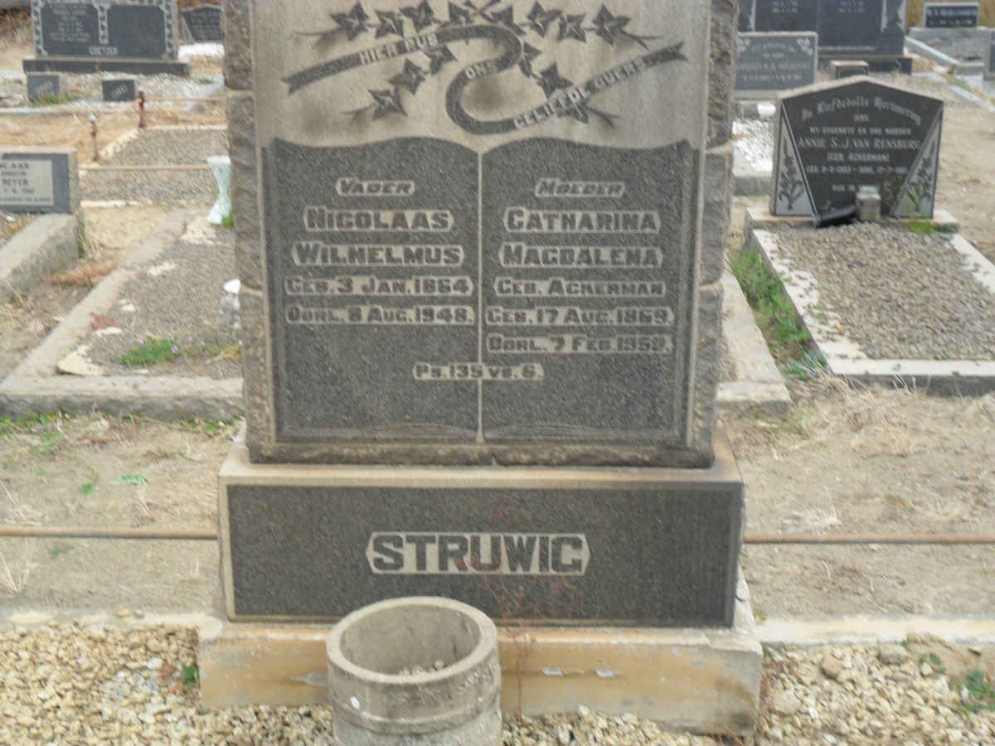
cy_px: 373
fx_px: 1495
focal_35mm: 52
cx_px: 498
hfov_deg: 36.8
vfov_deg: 28.0
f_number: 5
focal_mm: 9.3
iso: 100
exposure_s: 1/125
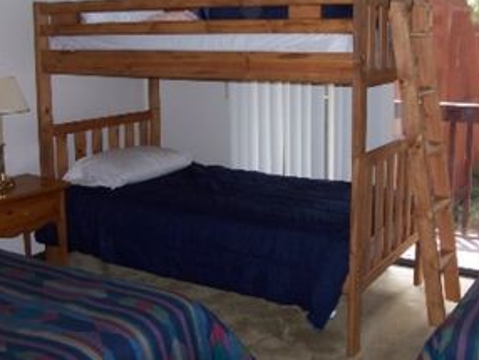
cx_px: 276
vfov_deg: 32.2
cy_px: 149
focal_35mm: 45
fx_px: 623
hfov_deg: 41.9
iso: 80
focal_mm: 6
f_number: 2.8
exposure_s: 1/60
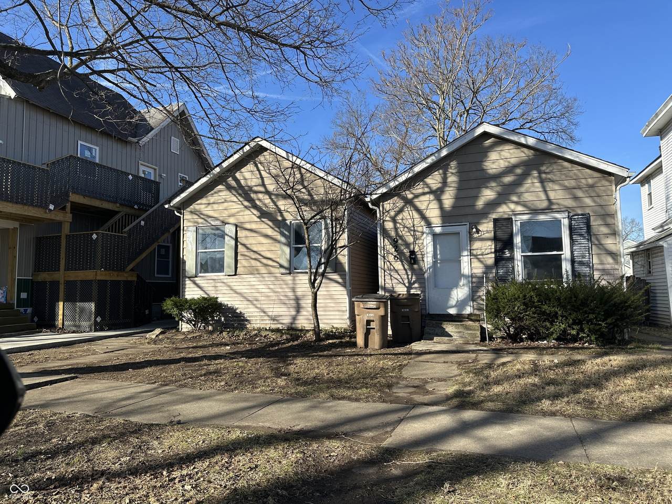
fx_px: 466
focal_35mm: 24
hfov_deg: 71.6
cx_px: 336
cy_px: 252
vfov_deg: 56.8
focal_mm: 6.86
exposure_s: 1/2591
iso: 80
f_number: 1.78
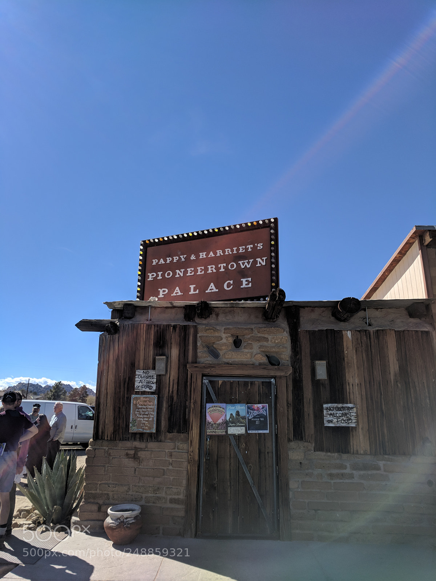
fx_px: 437
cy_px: 290
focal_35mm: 26
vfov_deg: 67.3
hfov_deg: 53.1
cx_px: 218
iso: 51
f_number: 2
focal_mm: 4.67
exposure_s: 1/2326
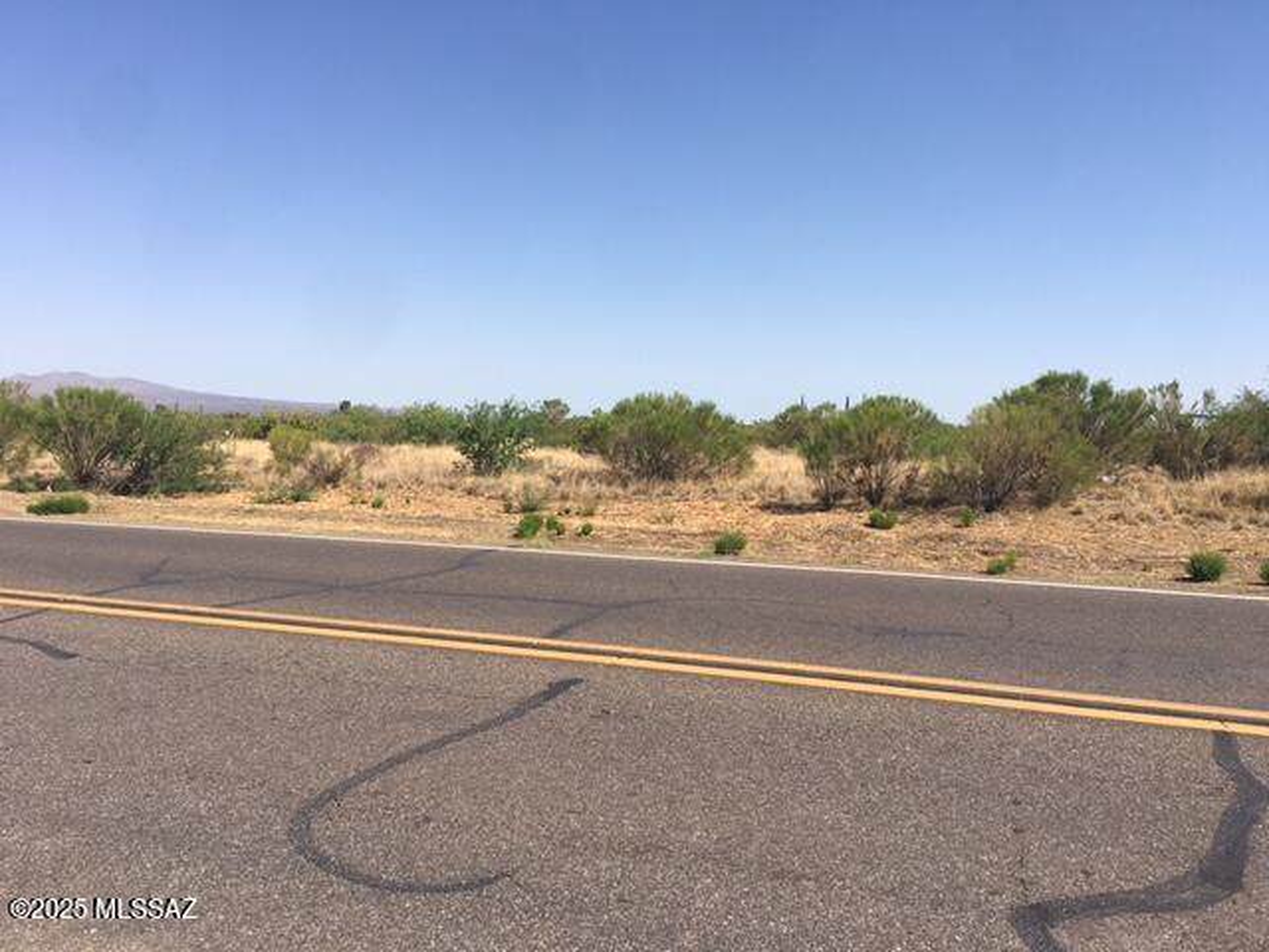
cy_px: 476
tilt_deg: -1.8
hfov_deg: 61.7
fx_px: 1063
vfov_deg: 48.2
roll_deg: -4.2
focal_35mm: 29
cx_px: 634
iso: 25
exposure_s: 1/2024
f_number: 2.2
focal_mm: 4.15
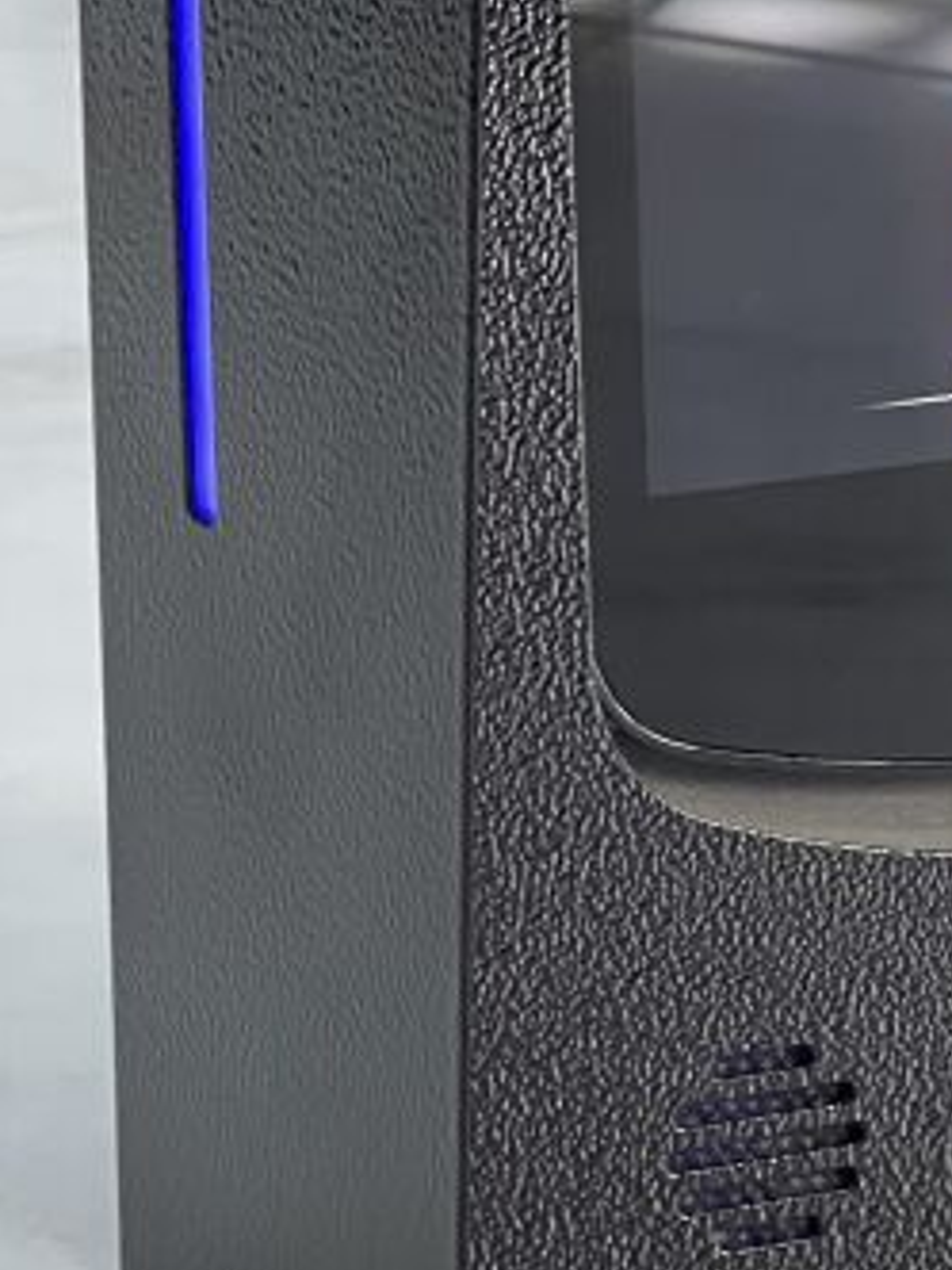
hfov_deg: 5.3
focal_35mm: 278
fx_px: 10194
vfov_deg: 7.1
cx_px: 1136
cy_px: -107
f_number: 2.8
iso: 200
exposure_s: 1/60
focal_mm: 9
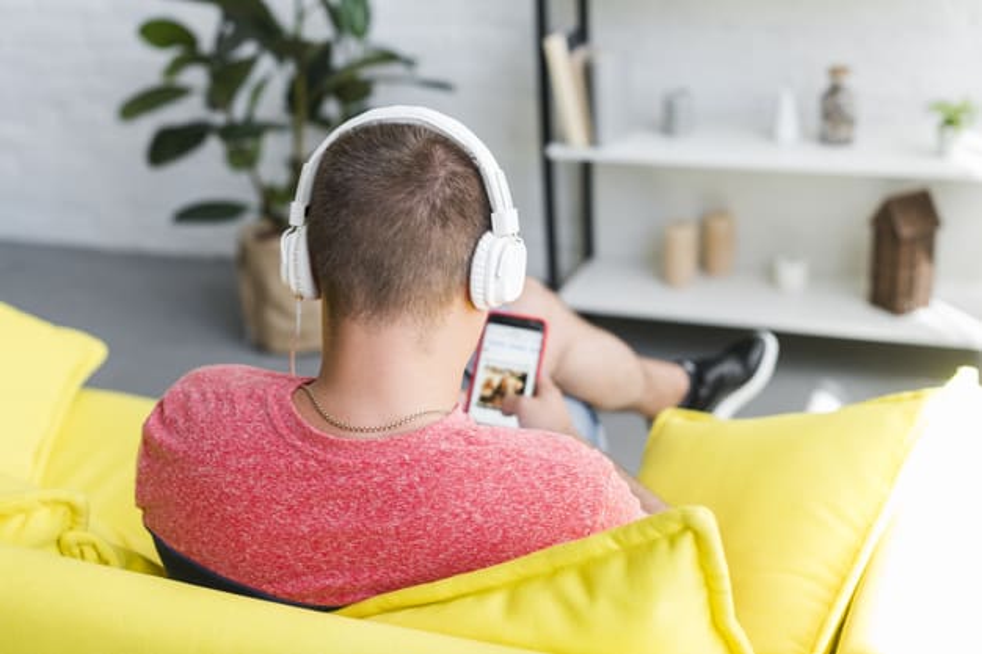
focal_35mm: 50
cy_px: 327
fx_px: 1363
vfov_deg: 27.0
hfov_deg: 39.6
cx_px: 491
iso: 160
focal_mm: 50
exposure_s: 1/160
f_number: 2.8
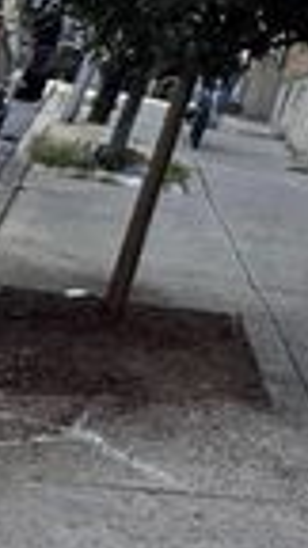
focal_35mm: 108
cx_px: 1049
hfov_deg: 8.5
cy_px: -268
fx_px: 1568
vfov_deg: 17.8
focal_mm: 6.76
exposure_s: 1/2801
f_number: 1.78
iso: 100
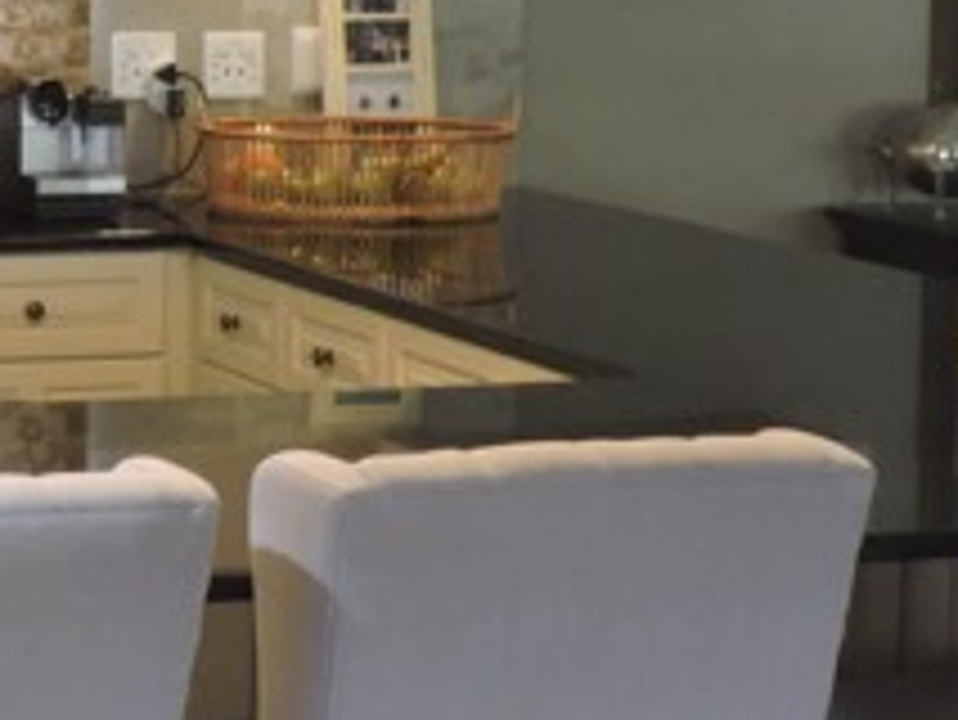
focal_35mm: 115
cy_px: 74
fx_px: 3184
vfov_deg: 12.8
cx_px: -229
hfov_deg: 16.3
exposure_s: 1/13
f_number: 3.3
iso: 400
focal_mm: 6.2
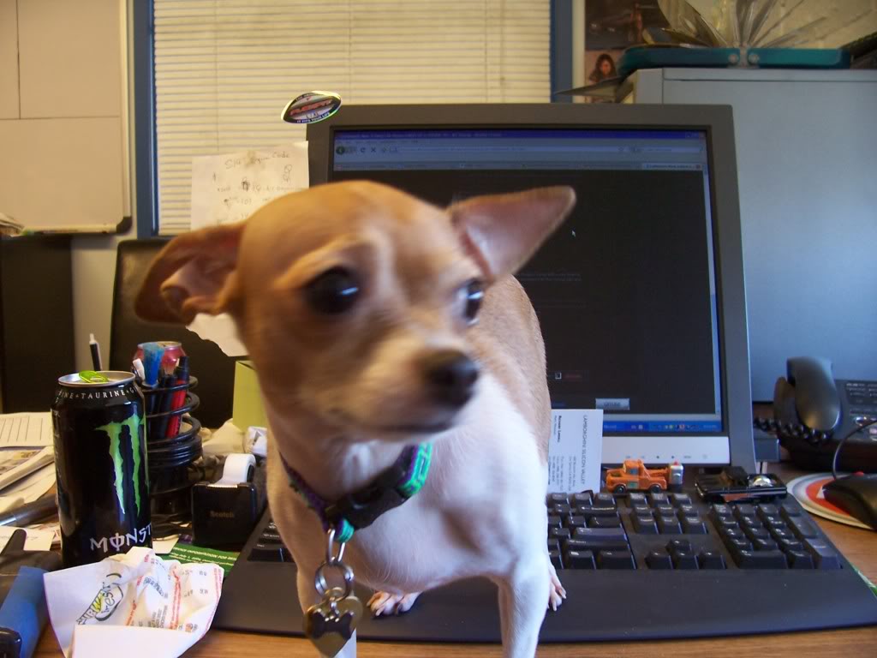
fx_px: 861
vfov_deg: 41.8
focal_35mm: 34
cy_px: 329
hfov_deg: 54.0
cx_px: 438
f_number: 2.7
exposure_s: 1/30
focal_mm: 5.6
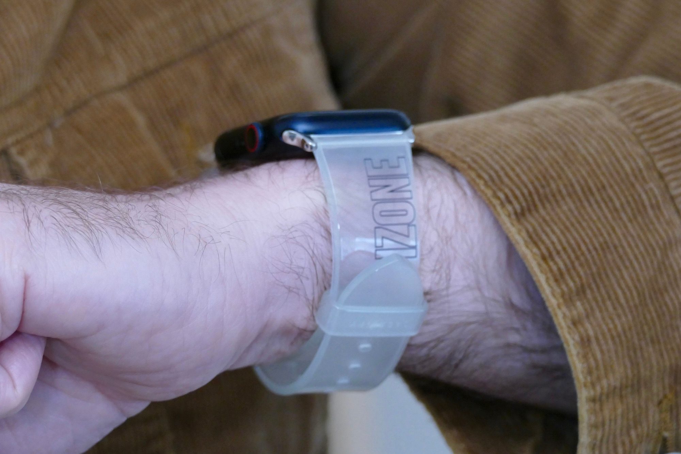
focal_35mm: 180
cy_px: 227
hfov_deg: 11.4
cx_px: 340
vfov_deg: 7.6
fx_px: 3404
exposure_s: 1/30
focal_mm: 65.81
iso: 1600
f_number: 4.5
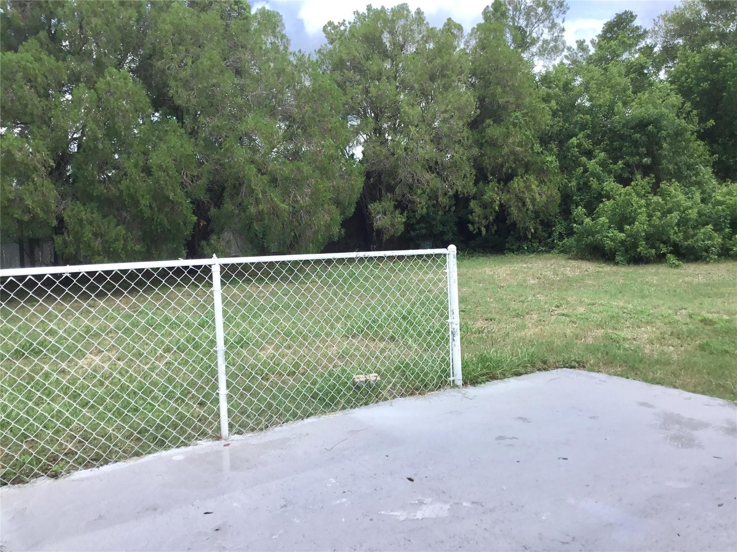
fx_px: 660
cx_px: 368
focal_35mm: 31
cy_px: 276
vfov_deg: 45.4
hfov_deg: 58.4
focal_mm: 3.3
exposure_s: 1/702
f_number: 2.4
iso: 25
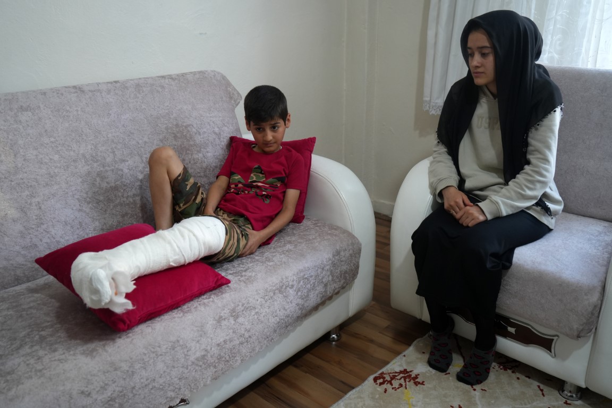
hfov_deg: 60.3
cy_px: 204
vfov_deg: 42.3
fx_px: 527
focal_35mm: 31
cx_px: 306
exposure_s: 1/25
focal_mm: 31
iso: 1000
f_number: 4
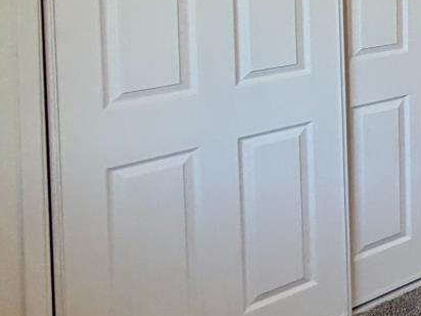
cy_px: -76
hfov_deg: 23.9
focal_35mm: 51
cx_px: 709
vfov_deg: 25.3
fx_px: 620
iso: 160
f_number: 2.2
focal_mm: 2.22
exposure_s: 1/120
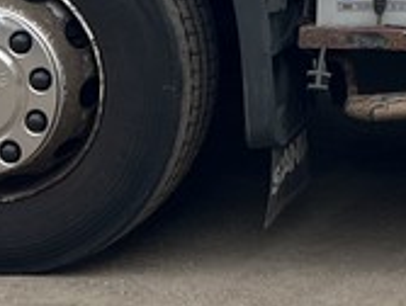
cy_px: -408
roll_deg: -1.0
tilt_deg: +1.7
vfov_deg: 8.6
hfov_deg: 11.7
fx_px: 1869
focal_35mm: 159
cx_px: 649
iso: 50
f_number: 1.5
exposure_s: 1/1468
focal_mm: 5.7
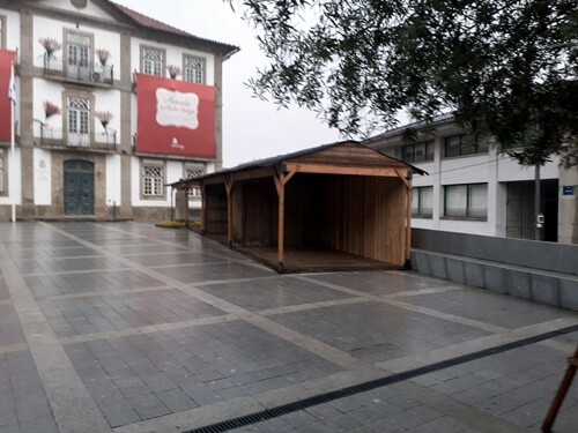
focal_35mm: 27
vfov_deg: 51.4
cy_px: 216
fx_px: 451
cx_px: 289
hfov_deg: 65.3
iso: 64
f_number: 1.9
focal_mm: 3.6
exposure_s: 1/100
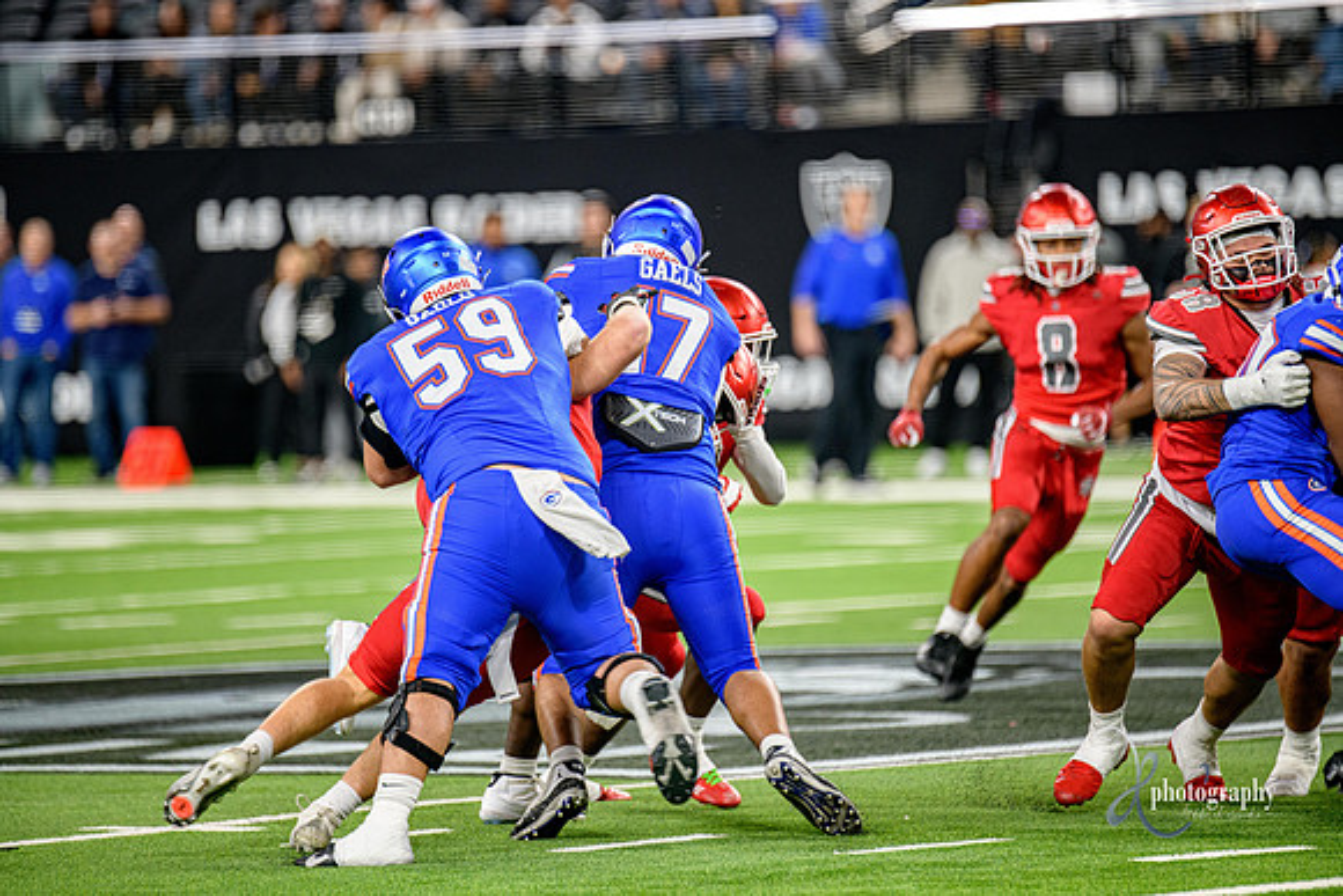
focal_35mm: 300
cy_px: 448
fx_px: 11194
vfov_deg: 4.6
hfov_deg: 6.9
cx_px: 672
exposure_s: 1/400
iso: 1250
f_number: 2.8
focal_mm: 300
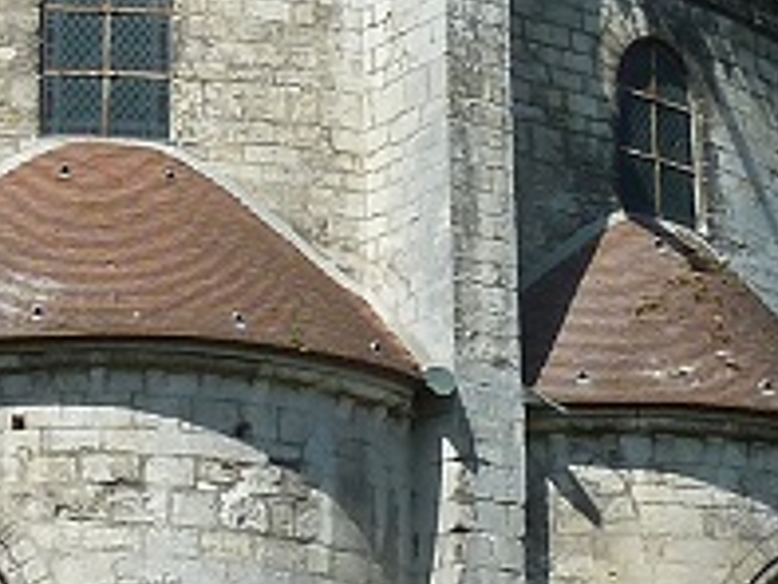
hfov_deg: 12.8
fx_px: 3418
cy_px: 59
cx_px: 16
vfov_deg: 9.7
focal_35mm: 152
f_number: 4.5
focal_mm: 4.1
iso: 80
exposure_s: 1/400
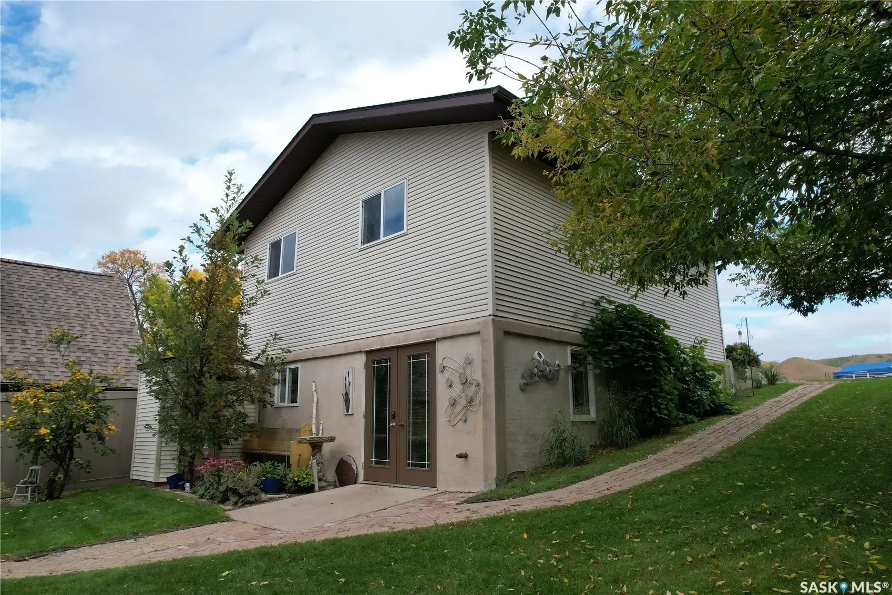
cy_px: 298
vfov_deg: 57.2
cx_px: 446
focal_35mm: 22
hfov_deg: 78.6
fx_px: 545
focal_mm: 8.38
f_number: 2.8
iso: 100
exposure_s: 1/1000
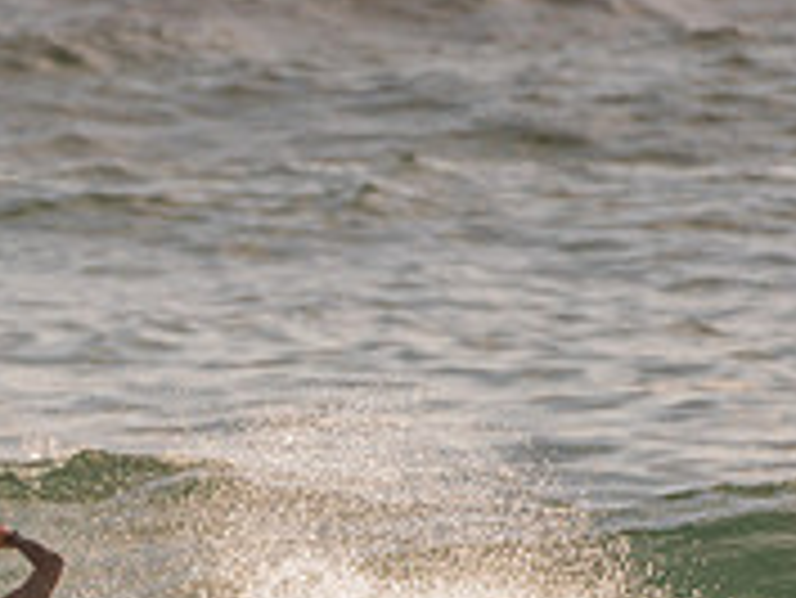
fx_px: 44480
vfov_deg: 0.8
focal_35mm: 1933
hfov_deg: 1.0
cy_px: 822
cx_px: -41
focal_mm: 500
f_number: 5.6
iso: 140
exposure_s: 1/2000
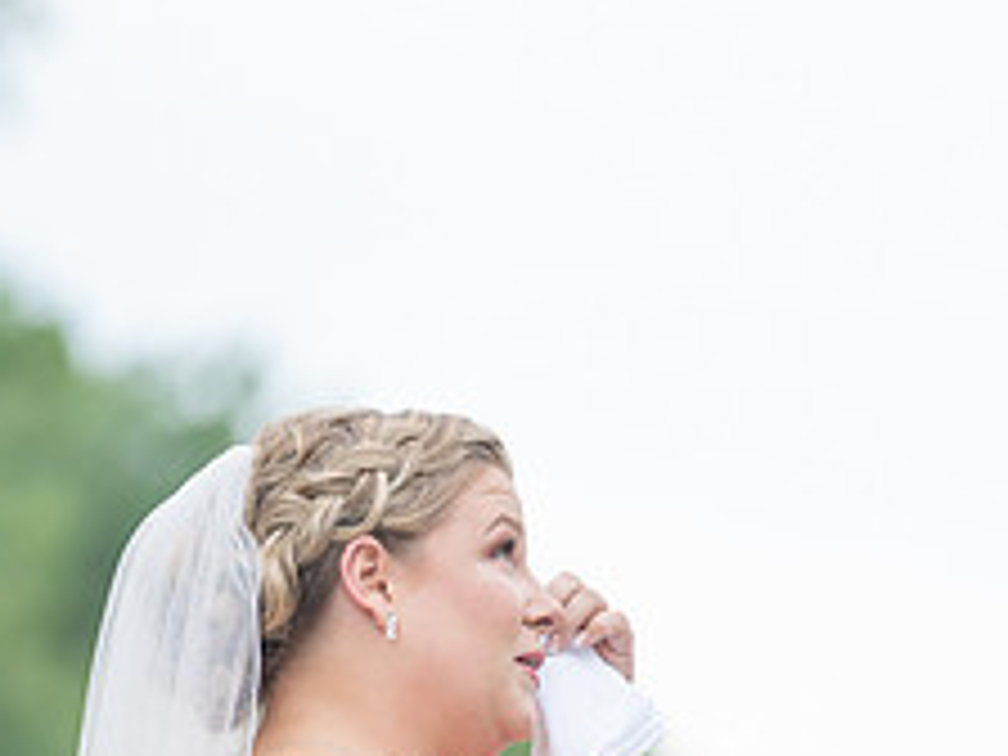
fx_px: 15229
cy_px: 905
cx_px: 1019
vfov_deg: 2.8
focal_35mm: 523
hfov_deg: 3.8
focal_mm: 198
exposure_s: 1/200
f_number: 4
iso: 160
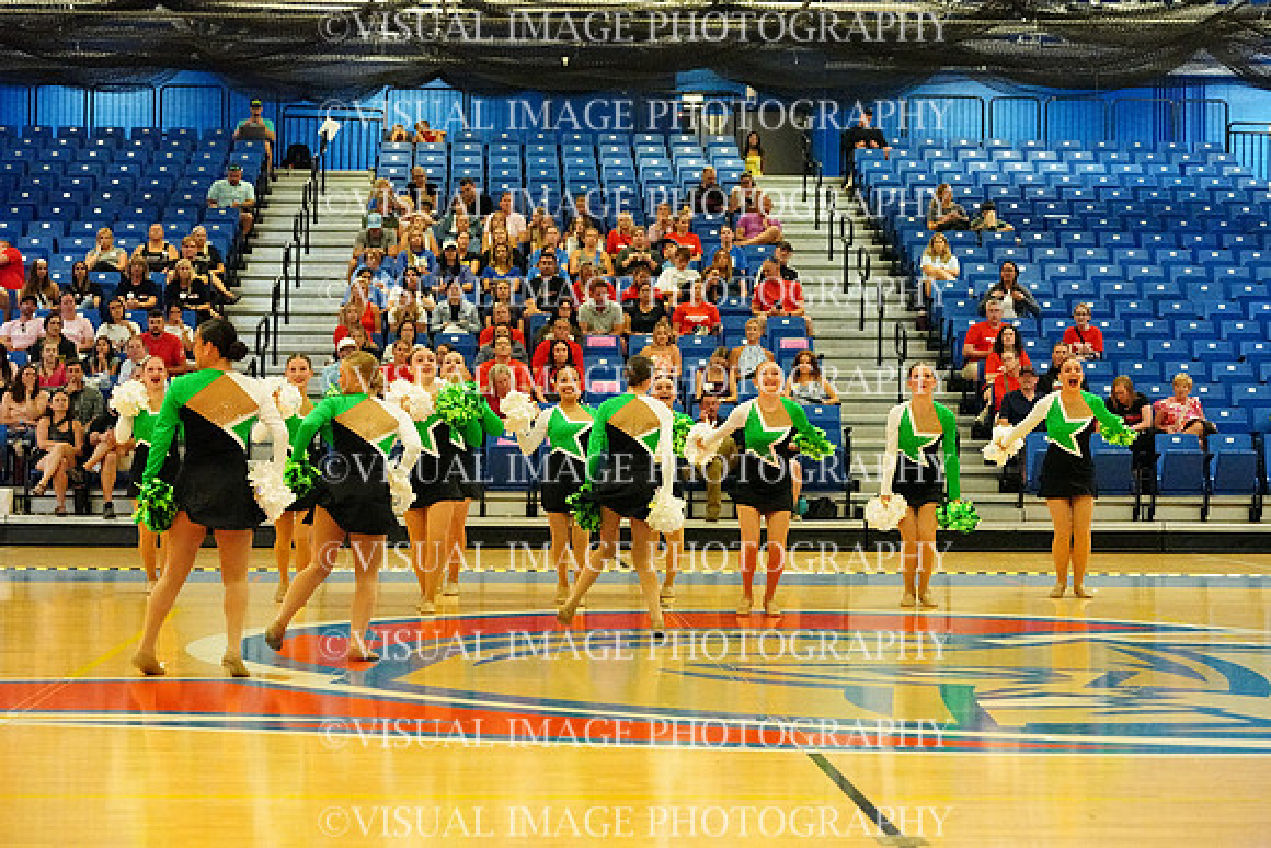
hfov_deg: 25.1
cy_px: 424
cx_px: 636
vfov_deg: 16.9
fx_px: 2860
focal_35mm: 81
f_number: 4
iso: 25600
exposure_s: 1/1000
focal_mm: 81
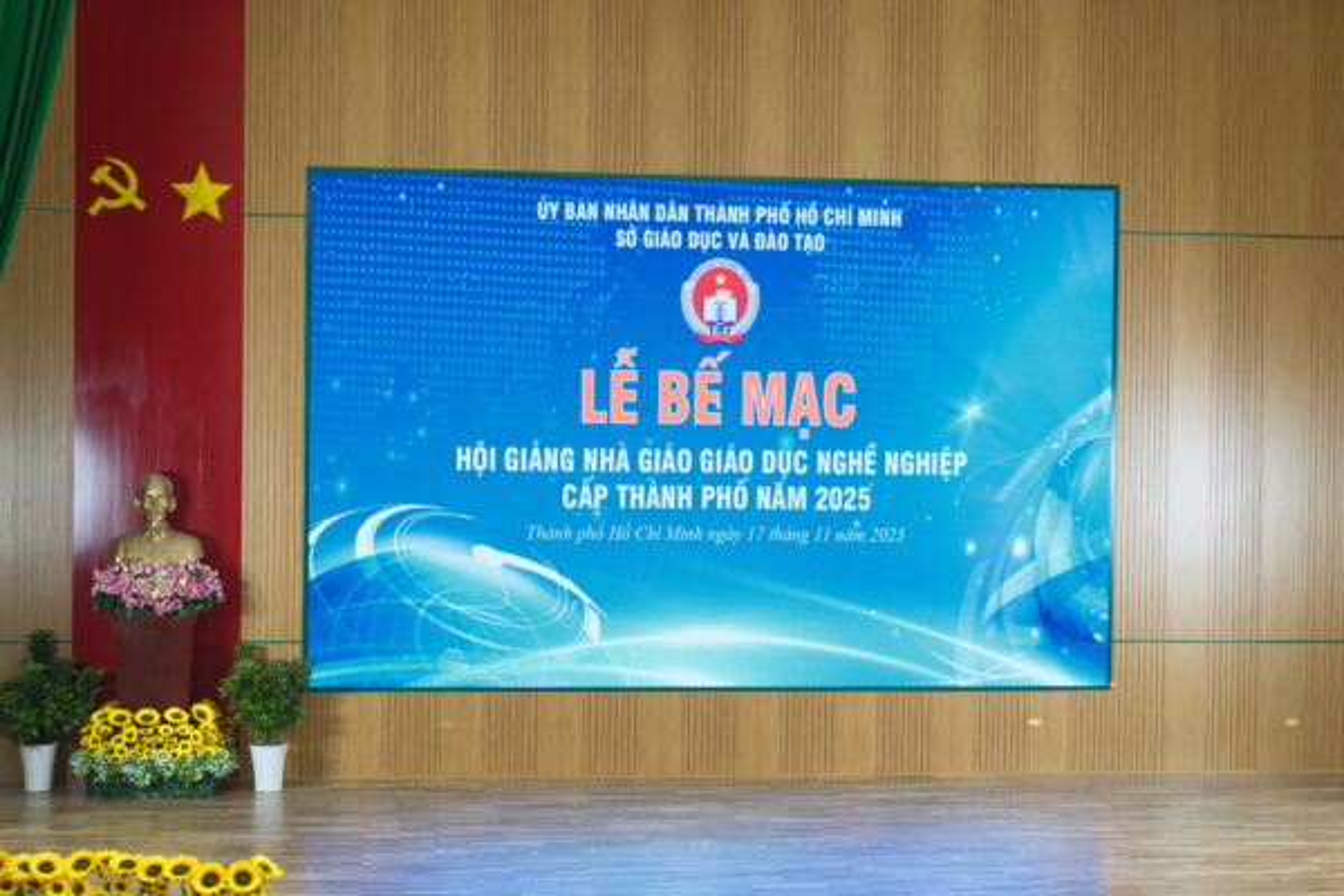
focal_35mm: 63
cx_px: 672
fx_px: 2352
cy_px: 448
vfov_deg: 21.6
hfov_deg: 31.9
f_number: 4.4
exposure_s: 1/120
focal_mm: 42
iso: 3200
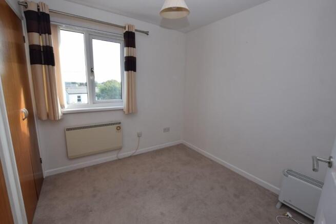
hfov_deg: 100.4
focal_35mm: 15
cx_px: 168
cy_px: 112
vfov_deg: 77.4
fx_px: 140
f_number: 6.3
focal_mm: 10
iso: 400
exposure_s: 1/160
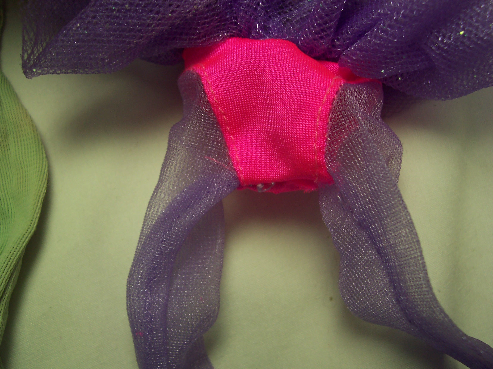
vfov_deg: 38.7
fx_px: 527
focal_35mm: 37
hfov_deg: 50.1
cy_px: 184
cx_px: 246
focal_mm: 5.6
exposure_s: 1/125
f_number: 2.8
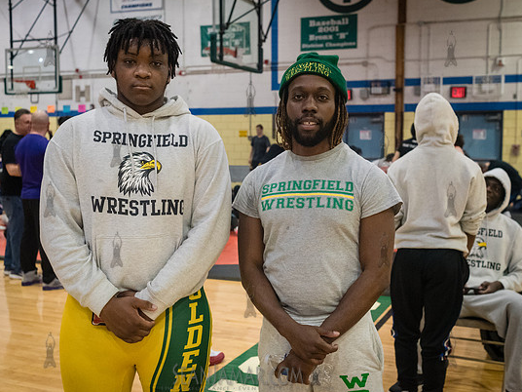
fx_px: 633
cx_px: 274
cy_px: 188
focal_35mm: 42
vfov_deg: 34.3
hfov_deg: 44.8
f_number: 4
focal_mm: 35
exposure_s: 1/400
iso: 8000
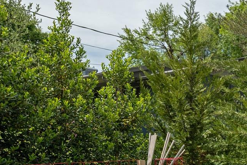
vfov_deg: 29.0
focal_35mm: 45
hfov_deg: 35.3
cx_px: 290
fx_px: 309
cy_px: 140
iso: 250
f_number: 7.1
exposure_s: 1/1250
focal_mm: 14
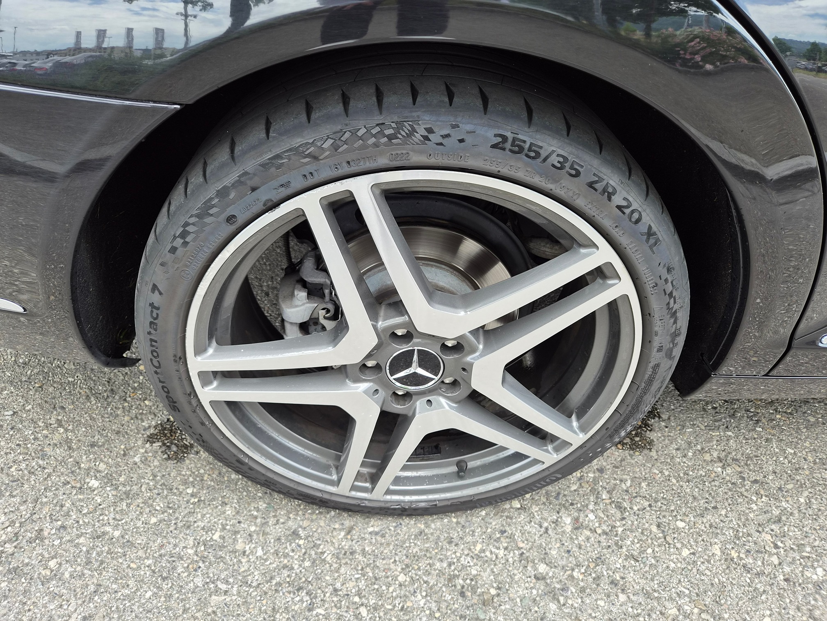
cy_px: 310
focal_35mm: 23
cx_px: 414
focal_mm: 5.4
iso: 40
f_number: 1.8
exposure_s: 1/180
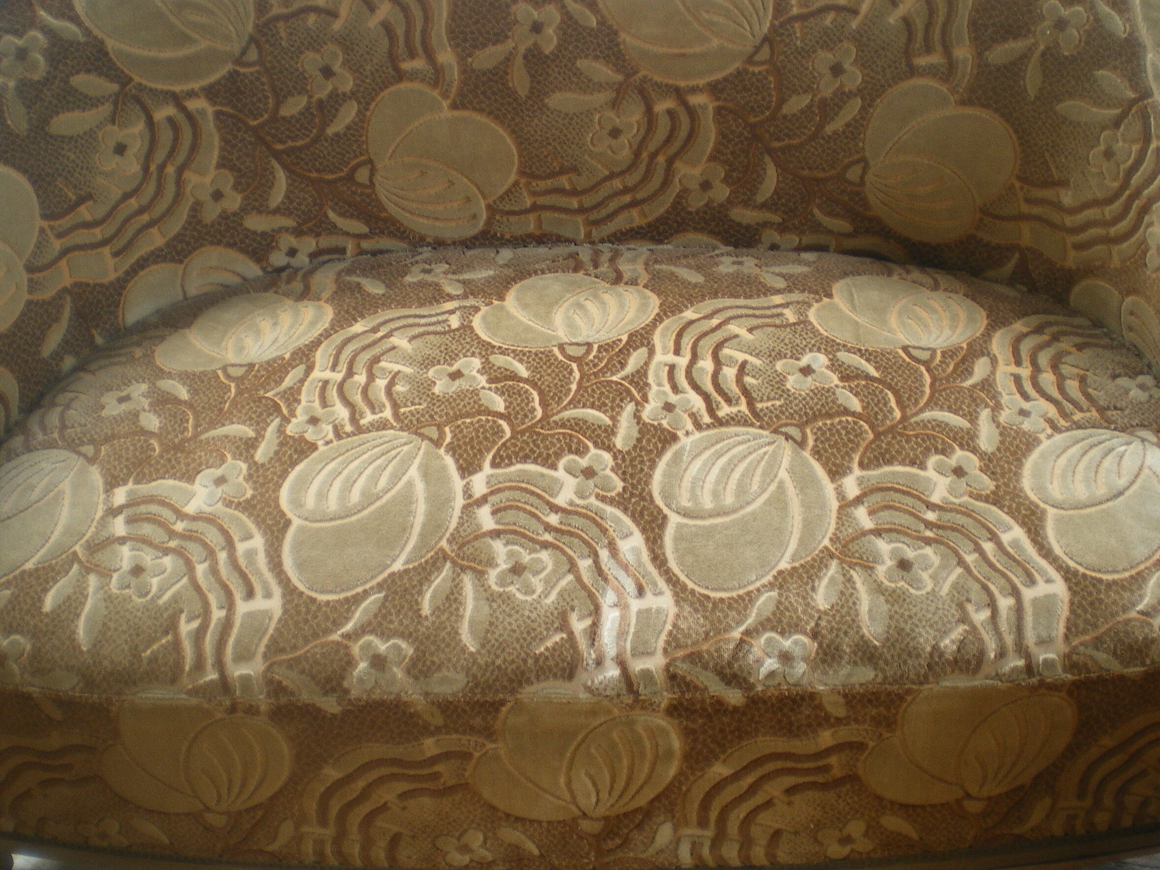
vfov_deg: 29.1
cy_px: 361
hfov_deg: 38.2
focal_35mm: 50
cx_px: 576
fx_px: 1676
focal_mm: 6.3
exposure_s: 1/50
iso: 64
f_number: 3.1
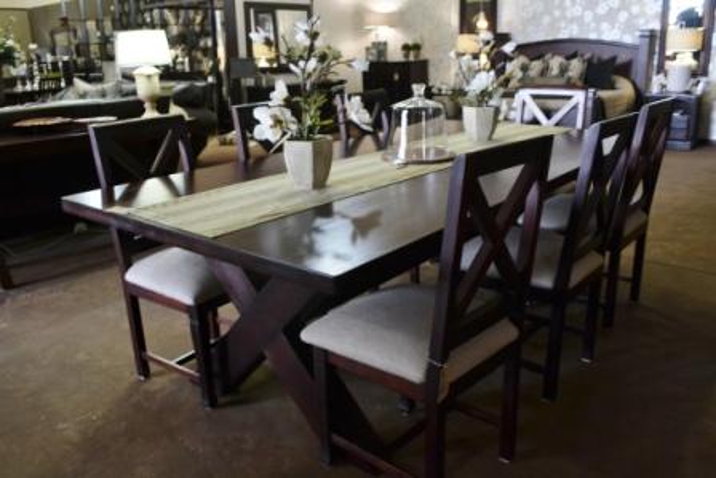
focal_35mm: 30
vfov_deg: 43.6
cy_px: 239
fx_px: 597
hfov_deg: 61.9
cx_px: 358
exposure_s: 1/25
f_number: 5.6
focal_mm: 20
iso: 800
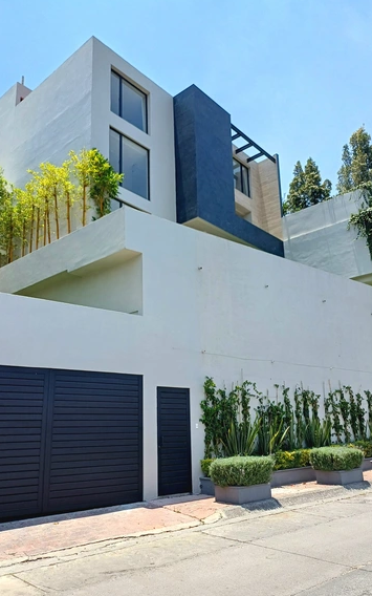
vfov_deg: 66.4
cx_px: 175
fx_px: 454
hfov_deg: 44.5
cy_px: 308
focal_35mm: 28
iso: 50
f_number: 1.8
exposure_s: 1/1000
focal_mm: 4.65
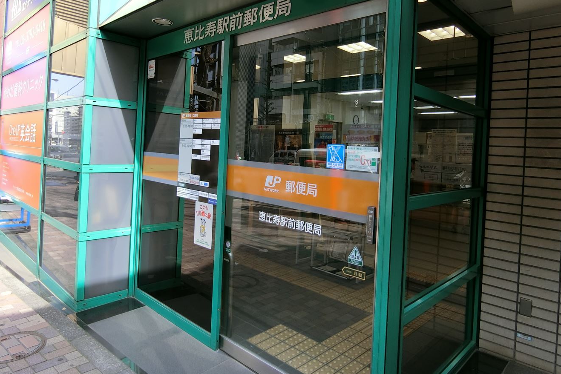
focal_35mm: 24
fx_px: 374
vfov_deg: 52.7
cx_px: 258
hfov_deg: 73.6
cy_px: 145
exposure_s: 1/320
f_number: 2.7
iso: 80
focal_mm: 4.06
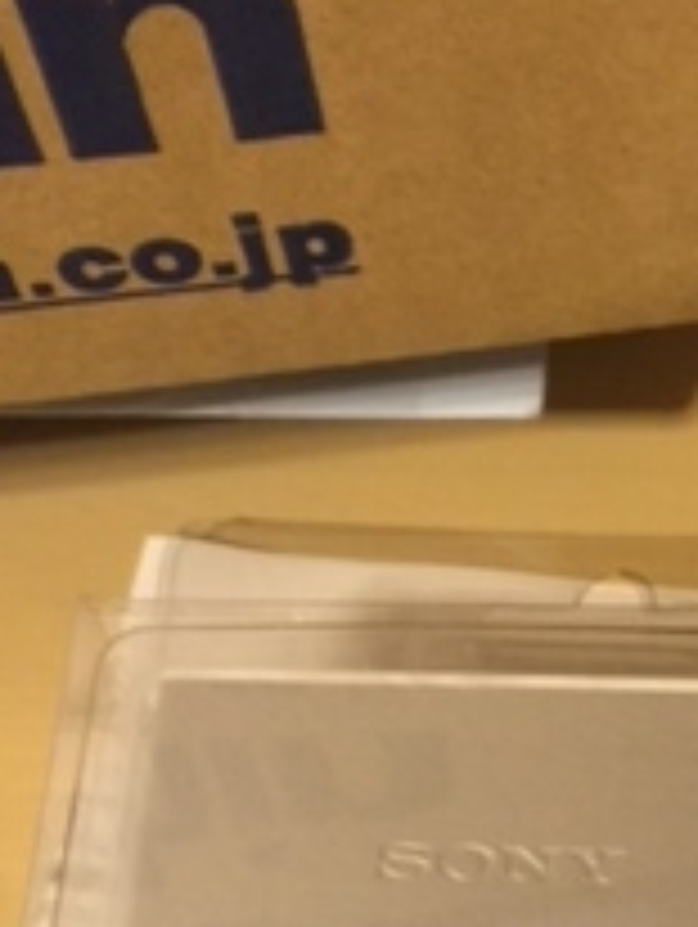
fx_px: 2415
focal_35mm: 90
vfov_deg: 20.4
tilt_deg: -64.8
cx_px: 657
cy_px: 1098
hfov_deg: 16.2
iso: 80
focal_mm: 4.15
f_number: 2.2
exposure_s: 1/4
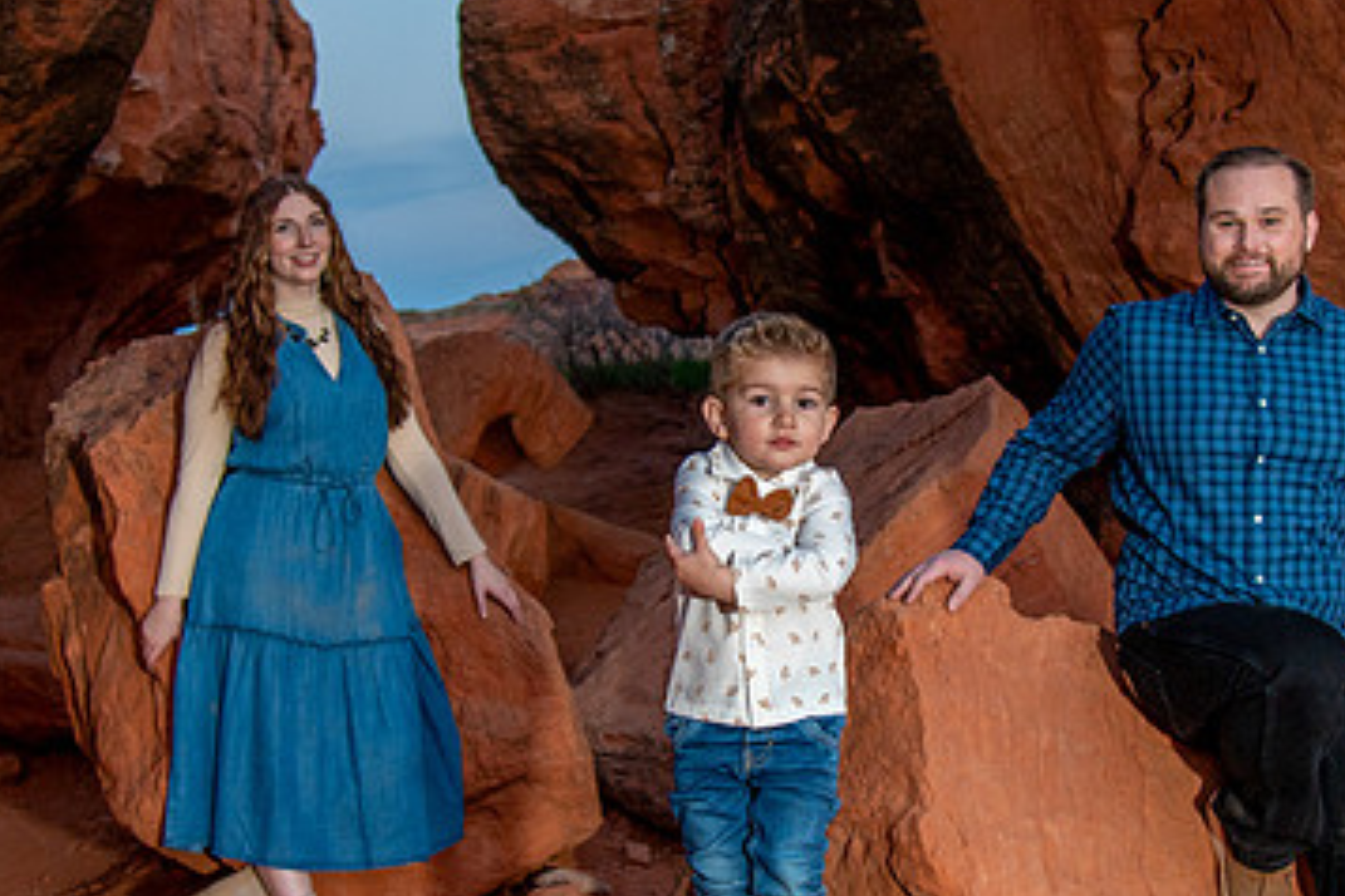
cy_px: 541
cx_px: 788
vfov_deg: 20.0
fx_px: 2540
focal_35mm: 68
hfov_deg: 29.6
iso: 640
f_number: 4
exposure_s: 1/125
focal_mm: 30
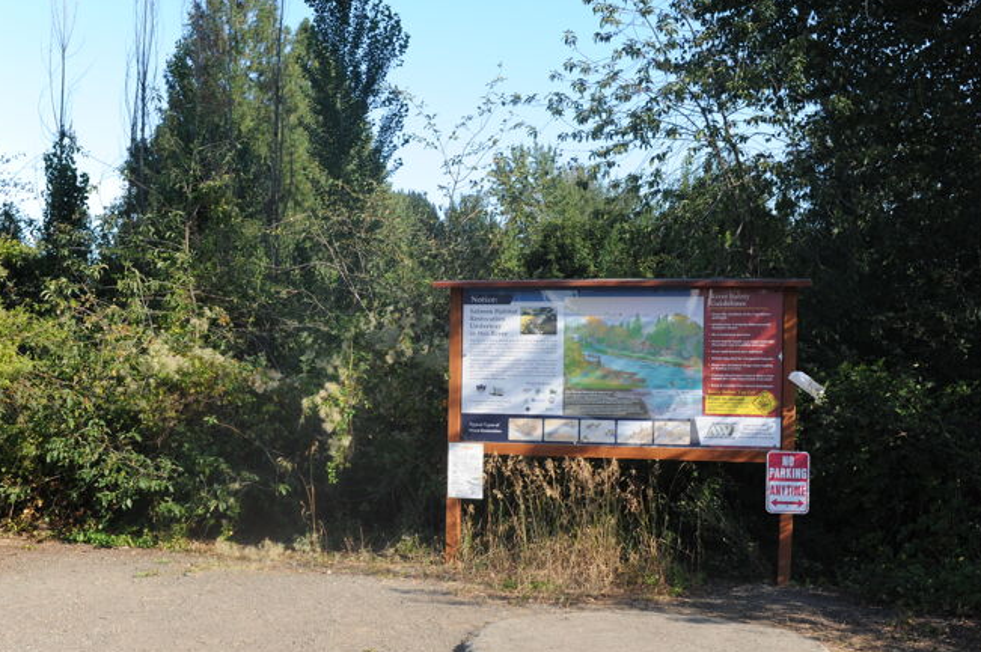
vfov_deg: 31.0
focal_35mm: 43
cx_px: 425
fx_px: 1171
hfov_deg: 45.4
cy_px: 395
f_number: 9
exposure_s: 1/125
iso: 200
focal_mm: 35
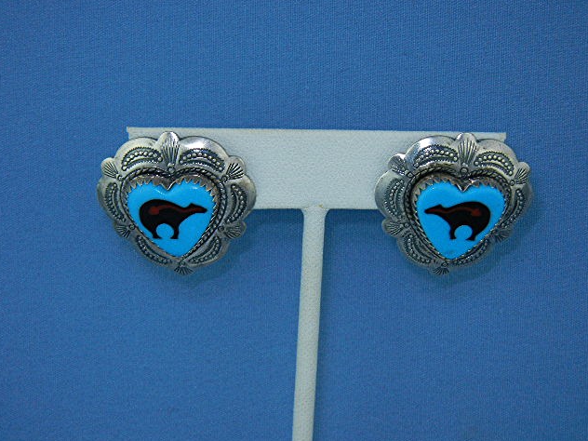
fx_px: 1325
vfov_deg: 18.9
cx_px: 293
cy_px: 222
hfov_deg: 25.0
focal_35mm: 78
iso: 200
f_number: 4.3
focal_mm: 13.9
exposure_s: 1/30
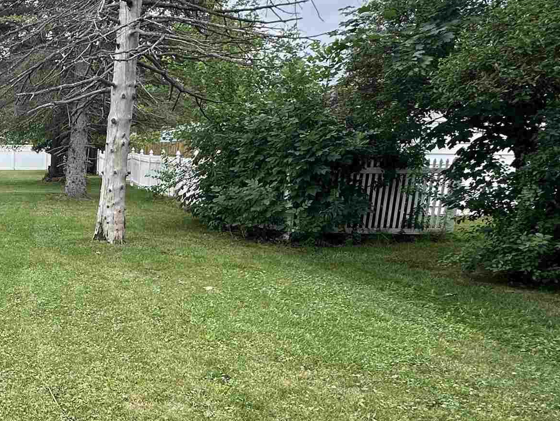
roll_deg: +0.4
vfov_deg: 38.2
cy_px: 286
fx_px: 599
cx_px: -25
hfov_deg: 42.0
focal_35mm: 37
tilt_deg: -12.2
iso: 40
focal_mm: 2.22
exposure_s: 1/292
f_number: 2.2
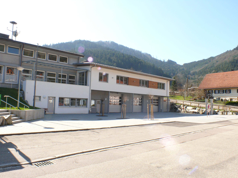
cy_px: 89
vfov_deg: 34.3
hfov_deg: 44.8
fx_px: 289
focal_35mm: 42
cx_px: 119
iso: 100
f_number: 5
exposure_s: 1/250
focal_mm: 9
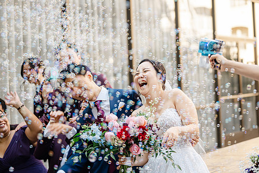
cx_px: 158
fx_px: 482
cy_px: 60
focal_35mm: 67
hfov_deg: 30.0
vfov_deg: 20.3
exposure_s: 1/125
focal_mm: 50
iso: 80
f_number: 2
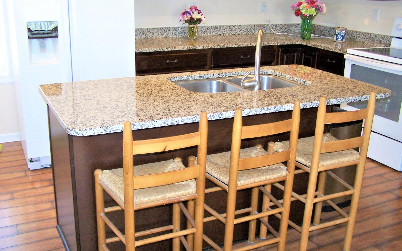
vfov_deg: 31.2
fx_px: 449
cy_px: 120
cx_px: 200
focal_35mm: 41
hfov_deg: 48.2
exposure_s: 1/60
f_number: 2.8
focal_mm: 6.3
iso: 140
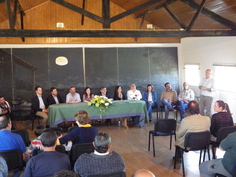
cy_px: 86
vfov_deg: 33.6
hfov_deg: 43.8
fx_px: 293
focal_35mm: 43
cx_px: 115
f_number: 3.6
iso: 800
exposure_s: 1/25
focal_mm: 7.4
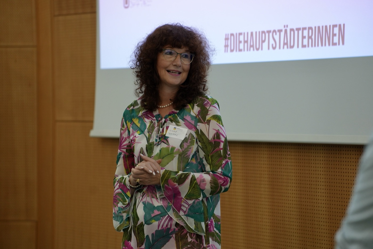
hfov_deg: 13.7
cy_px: 124
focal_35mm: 150
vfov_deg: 9.2
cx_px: 186
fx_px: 1554
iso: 2000
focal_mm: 150
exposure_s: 1/160
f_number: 4
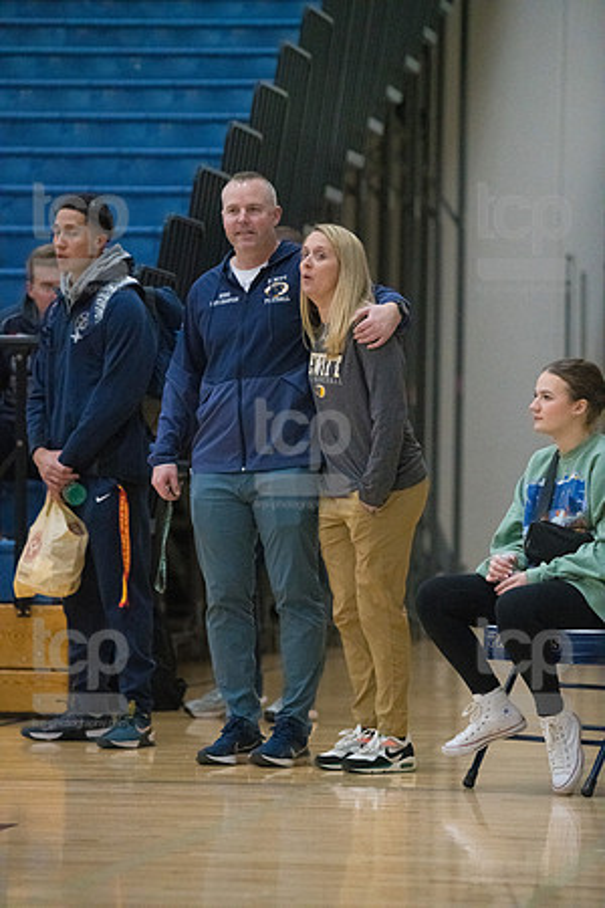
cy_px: 454
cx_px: 302
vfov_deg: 12.5
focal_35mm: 165
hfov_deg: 8.3
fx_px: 4159
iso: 6400
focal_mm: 165
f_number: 3.5
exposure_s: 1/1600
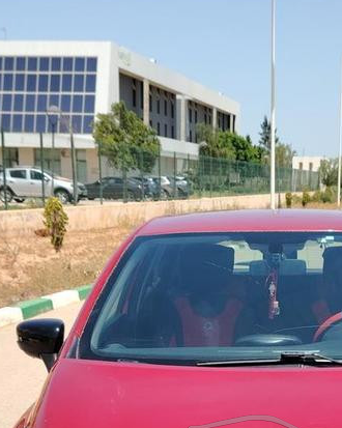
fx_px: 937
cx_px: 275
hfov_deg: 20.4
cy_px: 436
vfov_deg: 24.5
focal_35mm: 74
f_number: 1.75
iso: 100
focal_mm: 5.25
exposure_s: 1/659
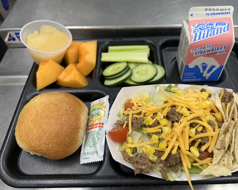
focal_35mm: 26
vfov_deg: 54.9
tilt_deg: -55.3
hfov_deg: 65.9
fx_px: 183
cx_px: 130
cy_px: 96
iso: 100
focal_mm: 6.86
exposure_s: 1/120
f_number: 1.78
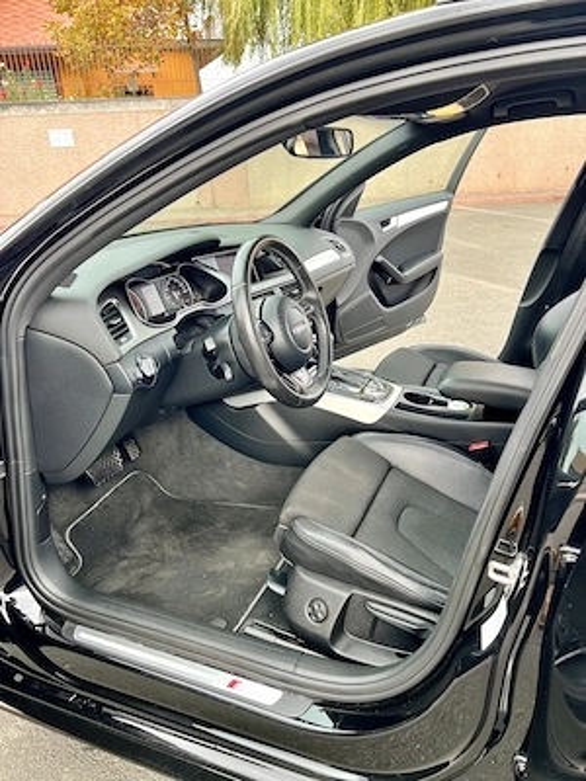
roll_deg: +4.2
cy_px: 390
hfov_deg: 53.1
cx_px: 293
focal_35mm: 26
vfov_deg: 67.3
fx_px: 587
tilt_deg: -22.3
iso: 80
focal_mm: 5.7
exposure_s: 1/121
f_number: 1.5
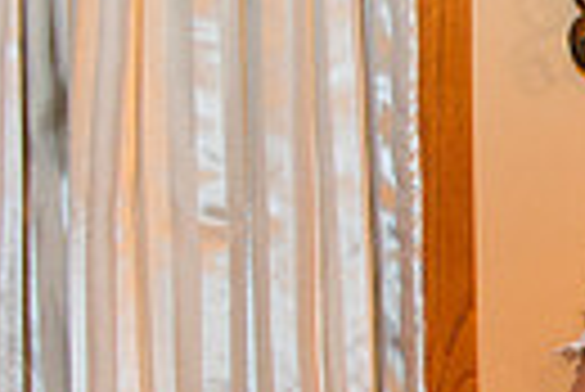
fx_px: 1741
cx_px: 1269
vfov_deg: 12.3
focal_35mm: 107
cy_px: 572
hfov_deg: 14.6
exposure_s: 1/60
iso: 2000
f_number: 5
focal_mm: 24
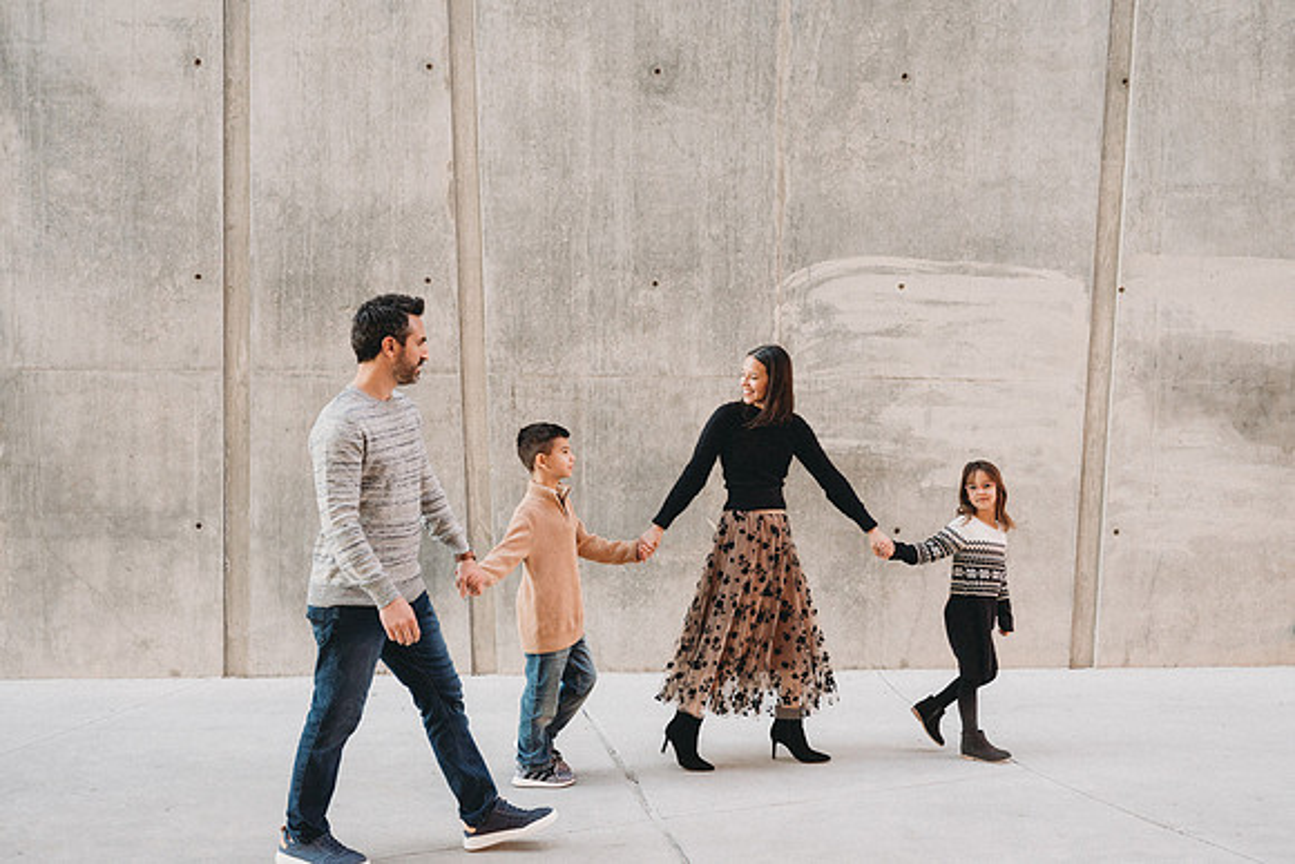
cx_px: 648
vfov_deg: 37.9
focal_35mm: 35
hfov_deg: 54.4
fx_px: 1259
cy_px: 432
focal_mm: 35
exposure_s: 1/1000
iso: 1000
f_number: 3.2
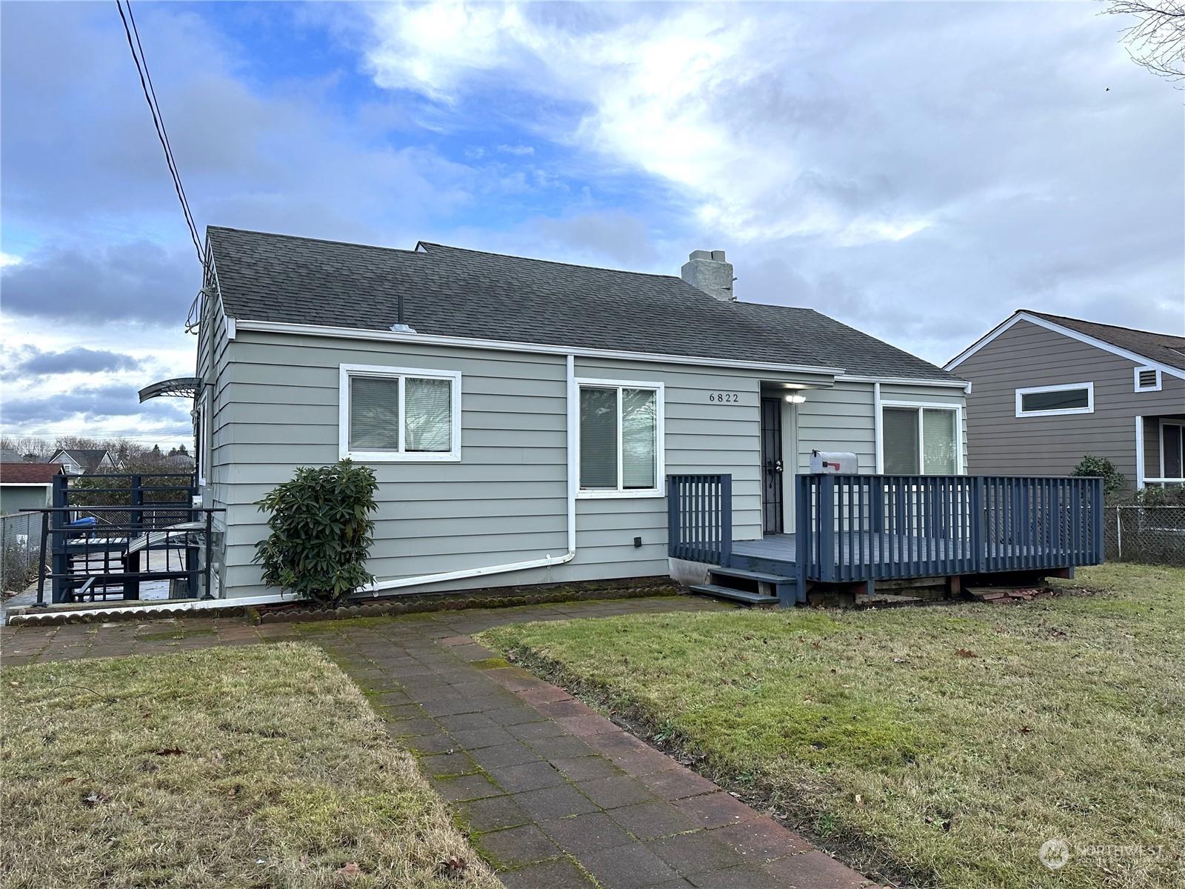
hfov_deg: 71.6
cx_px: 592
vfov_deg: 56.8
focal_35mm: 24
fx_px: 822
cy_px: 444
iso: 80
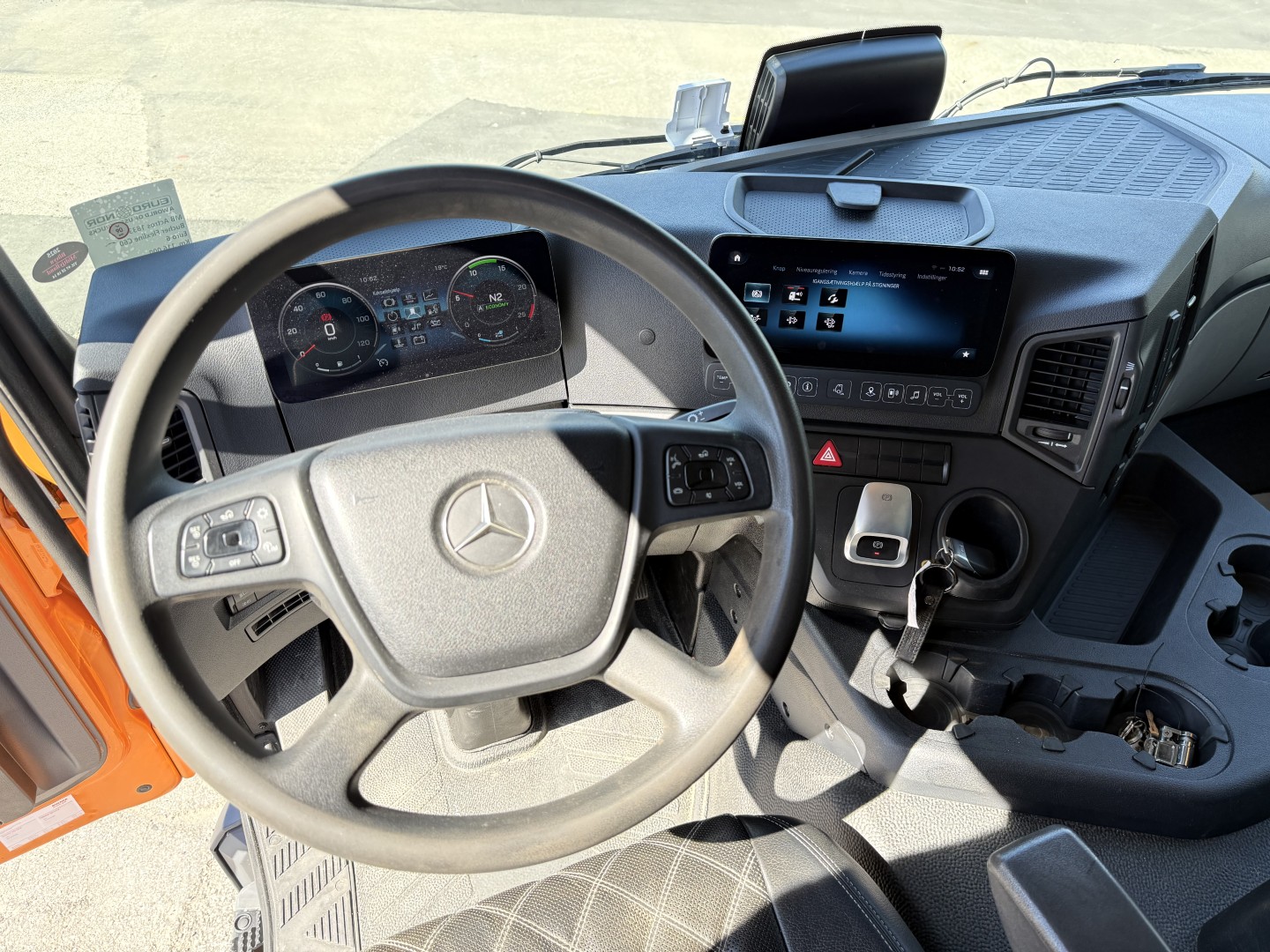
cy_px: 476
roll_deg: -0.7
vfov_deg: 56.8
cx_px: 635
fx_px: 881
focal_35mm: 24
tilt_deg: -42.3
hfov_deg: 71.6
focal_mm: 6.76
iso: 160
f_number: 1.78
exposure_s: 1/243
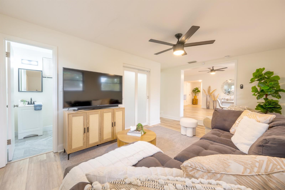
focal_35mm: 14
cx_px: 142
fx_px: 111
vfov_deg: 81.2
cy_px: 95
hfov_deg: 104.3
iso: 125
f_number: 8
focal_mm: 14
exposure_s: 1/10
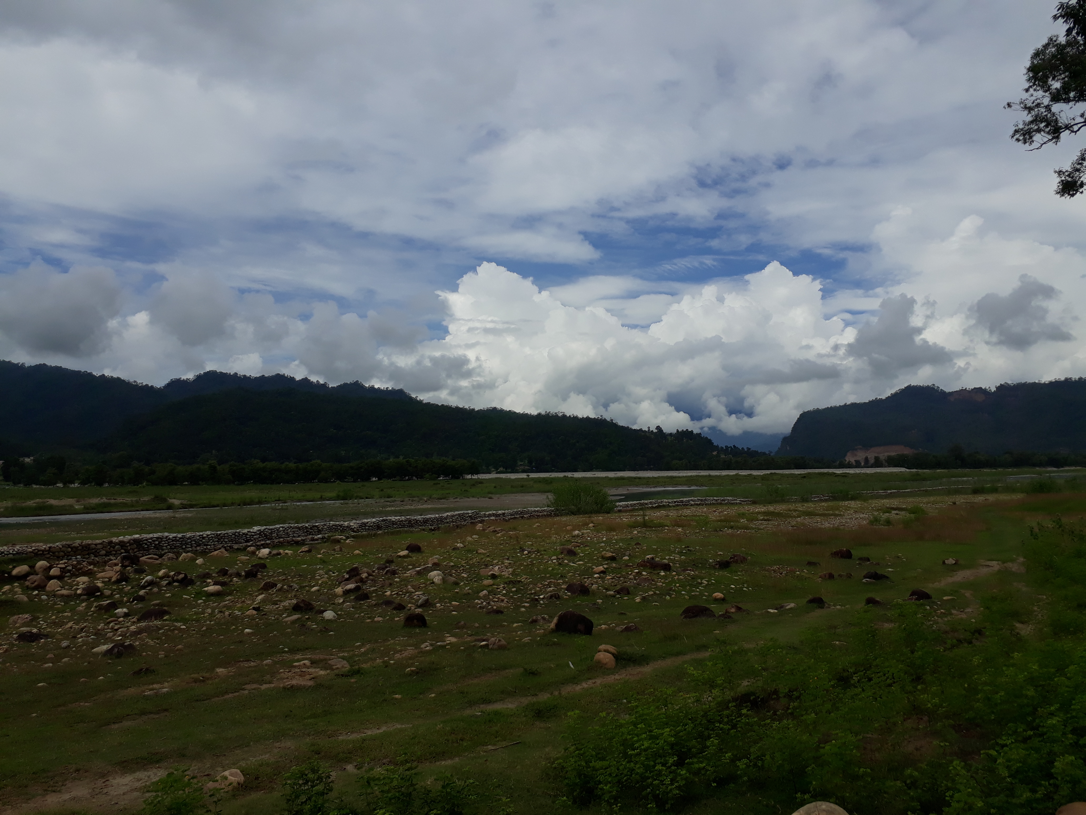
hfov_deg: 65.3
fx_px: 847
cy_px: 408
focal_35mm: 27
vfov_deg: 51.4
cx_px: 543
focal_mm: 3.6
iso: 40
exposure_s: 1/4545
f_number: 1.9
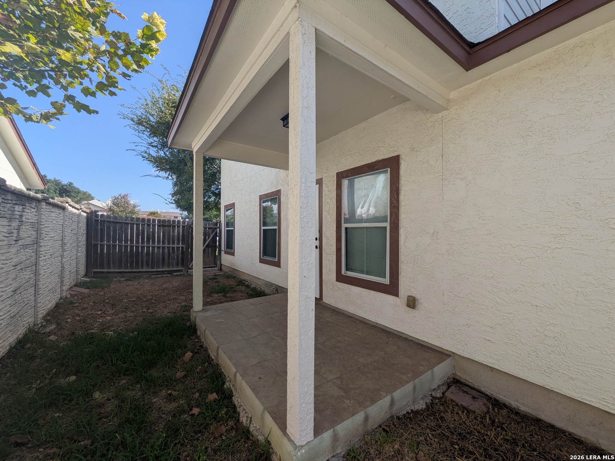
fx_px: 249
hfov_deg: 102.1
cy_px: 230
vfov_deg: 85.7
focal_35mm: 14
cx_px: 308
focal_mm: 1.83
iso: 49
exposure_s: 1/943
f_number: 2.2
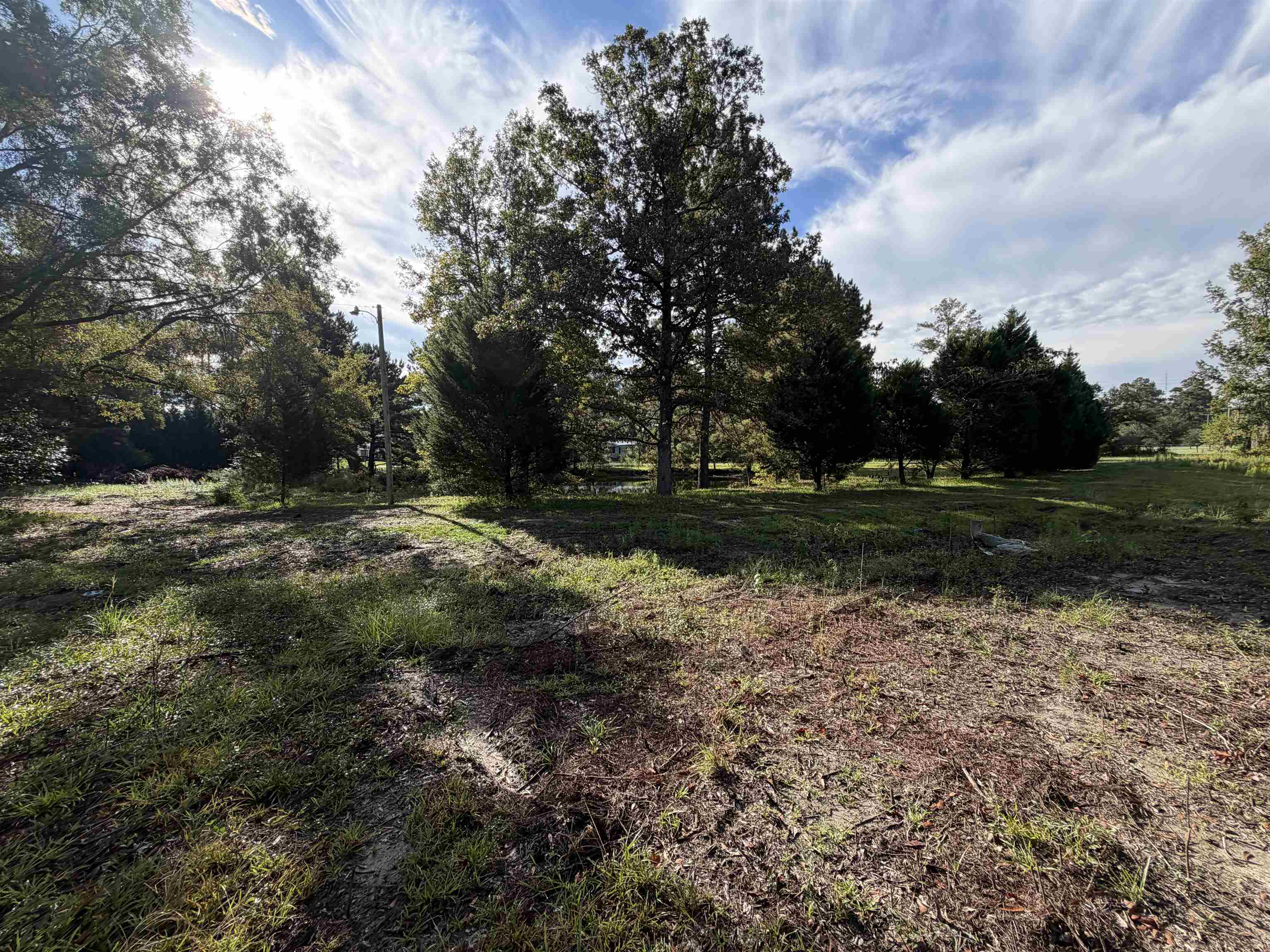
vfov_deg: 85.7
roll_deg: +1.4
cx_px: 635
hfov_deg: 102.1
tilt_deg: -2.8
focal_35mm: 14
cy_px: 476
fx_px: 514
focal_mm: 2.22
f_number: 2.2
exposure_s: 1/535
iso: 40
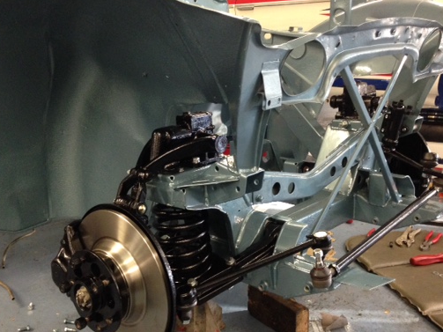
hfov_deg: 44.8
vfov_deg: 34.3
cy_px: 166
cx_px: 212
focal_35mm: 42
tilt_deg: -16.9
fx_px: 537
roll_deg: -0.2
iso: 320
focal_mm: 4.12
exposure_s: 1/20
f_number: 2.4
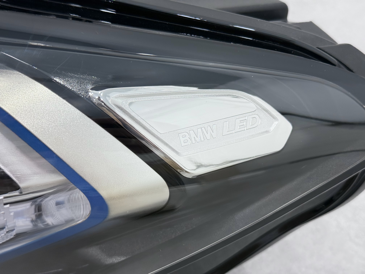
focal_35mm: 48
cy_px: 137
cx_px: 182
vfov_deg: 30.3
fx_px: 506
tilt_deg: -48.5
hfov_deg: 39.7
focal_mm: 6.76
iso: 80
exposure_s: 1/297
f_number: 1.78
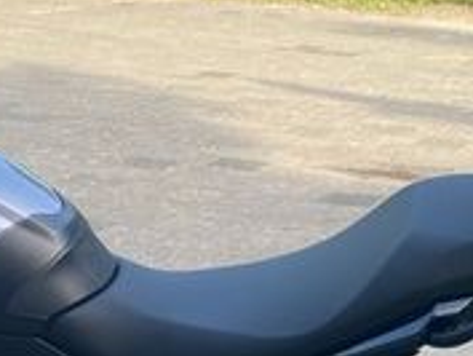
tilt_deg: -19.6
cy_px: 335
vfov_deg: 15.5
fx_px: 1285
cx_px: 262
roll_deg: -0.8
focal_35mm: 94
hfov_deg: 20.8
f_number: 1.8
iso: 32
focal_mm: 4.25
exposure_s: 1/222
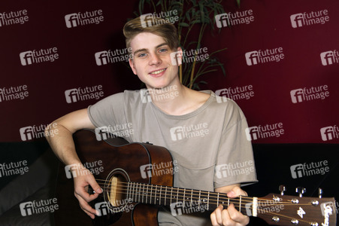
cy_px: 113
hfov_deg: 43.6
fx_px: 423
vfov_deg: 29.8
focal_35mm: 45
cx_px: 170
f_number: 4.5
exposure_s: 1/160
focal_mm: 45
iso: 500
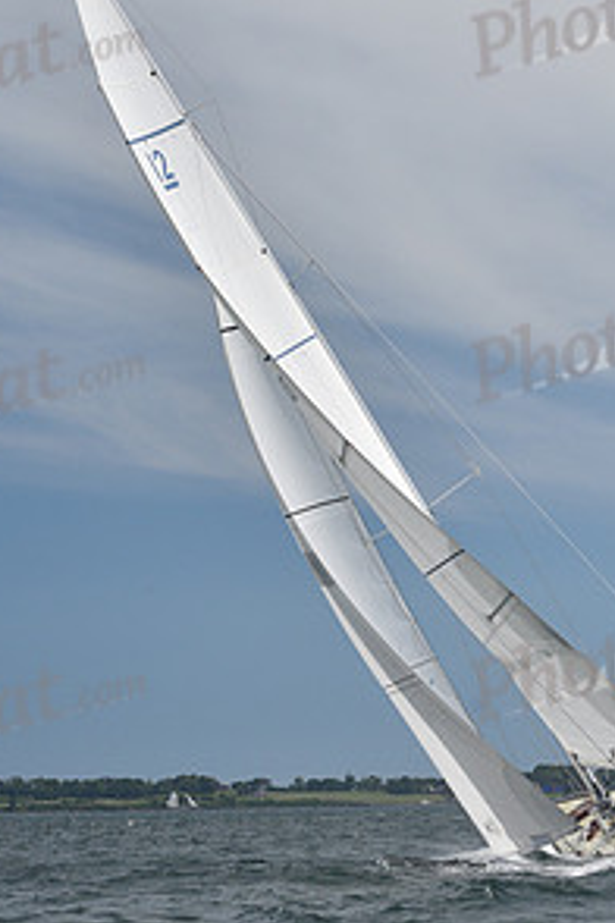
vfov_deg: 14.8
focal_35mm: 138
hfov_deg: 9.9
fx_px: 3536
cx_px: 309
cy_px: 204
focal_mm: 70
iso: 320
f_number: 8
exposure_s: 1/800
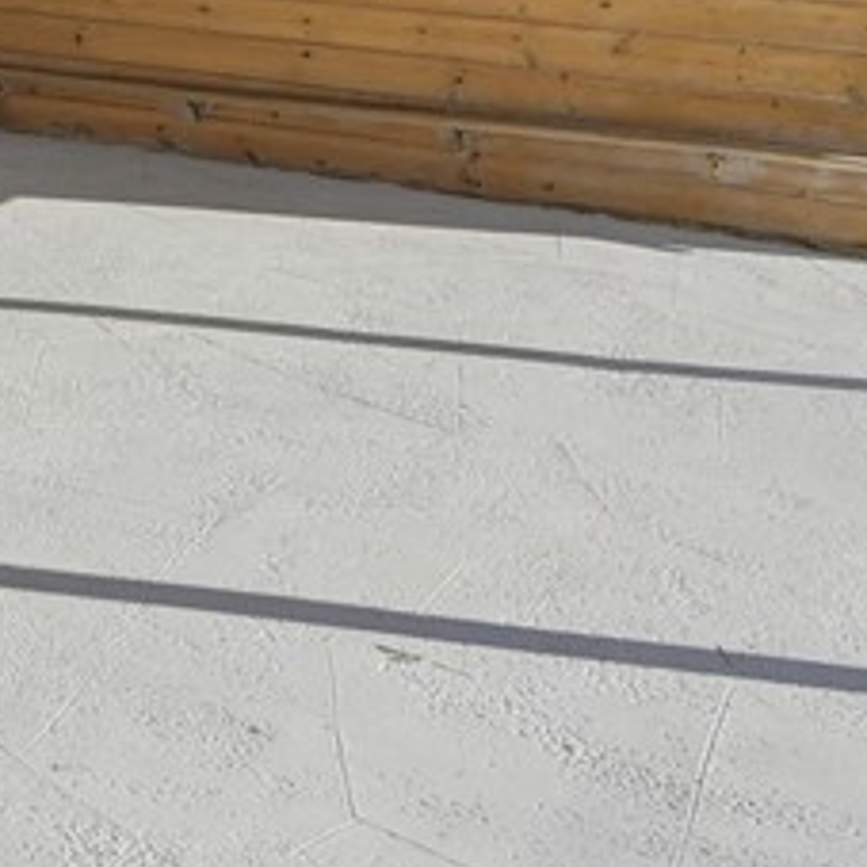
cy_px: -204
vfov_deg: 23.9
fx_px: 1842
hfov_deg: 20.1
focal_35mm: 65
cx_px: -642
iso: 400
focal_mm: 16
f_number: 9
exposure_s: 1/5000
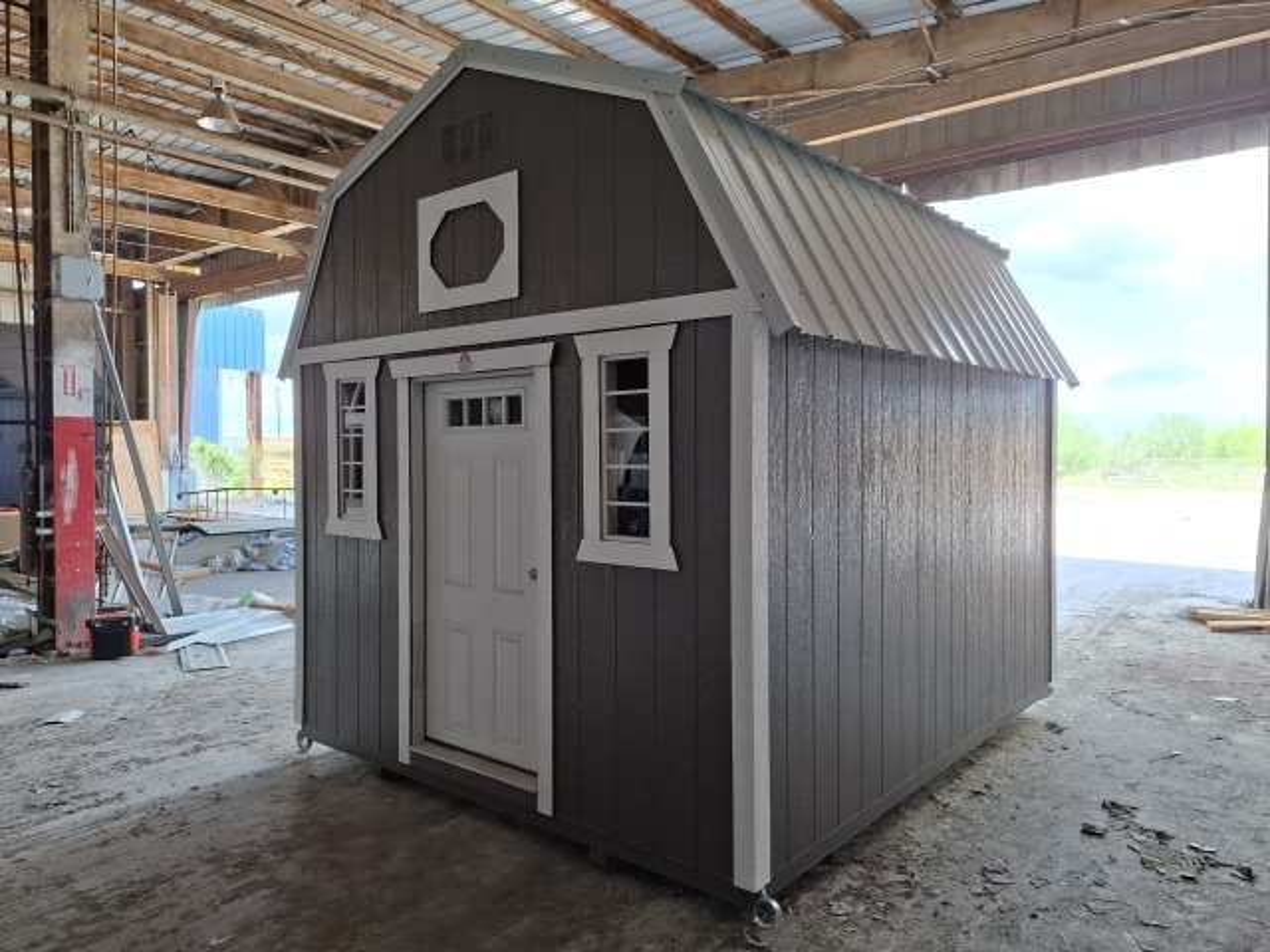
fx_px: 844
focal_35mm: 23
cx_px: 635
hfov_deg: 73.9
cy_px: 476
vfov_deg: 58.9
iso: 64
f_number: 1.8
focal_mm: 5.54
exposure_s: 1/120
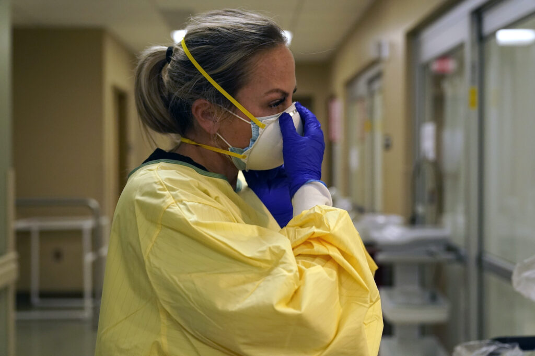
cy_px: 178
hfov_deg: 41.9
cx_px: 268
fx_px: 698
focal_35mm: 47
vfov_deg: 28.6
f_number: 2.8
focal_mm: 47
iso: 4000
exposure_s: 1/640
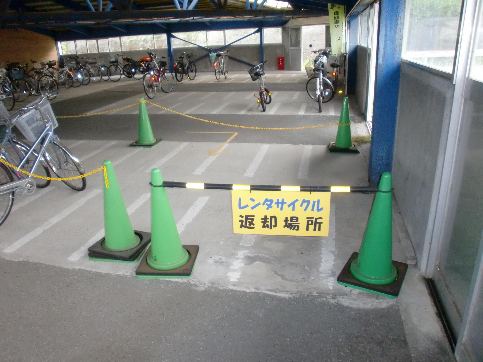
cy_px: 181
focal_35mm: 28
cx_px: 242
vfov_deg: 49.7
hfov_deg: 63.4
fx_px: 391
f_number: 2.6
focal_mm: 4.7
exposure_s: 1/60
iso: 400
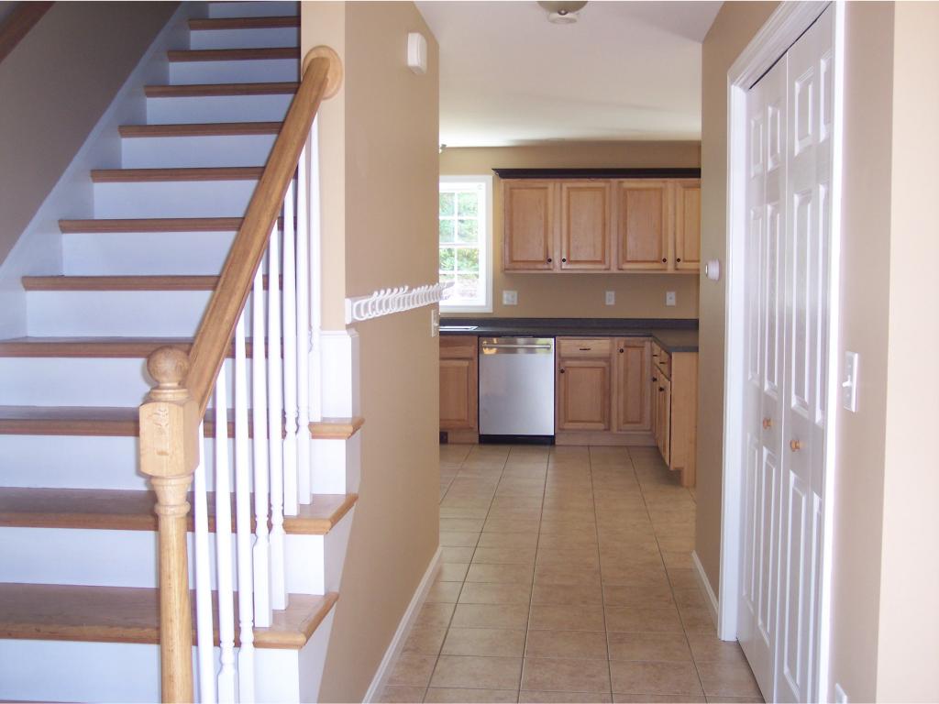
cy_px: 352
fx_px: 1031
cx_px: 470
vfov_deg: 37.7
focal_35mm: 38
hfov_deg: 49.0
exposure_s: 1/45
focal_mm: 8
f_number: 2.8
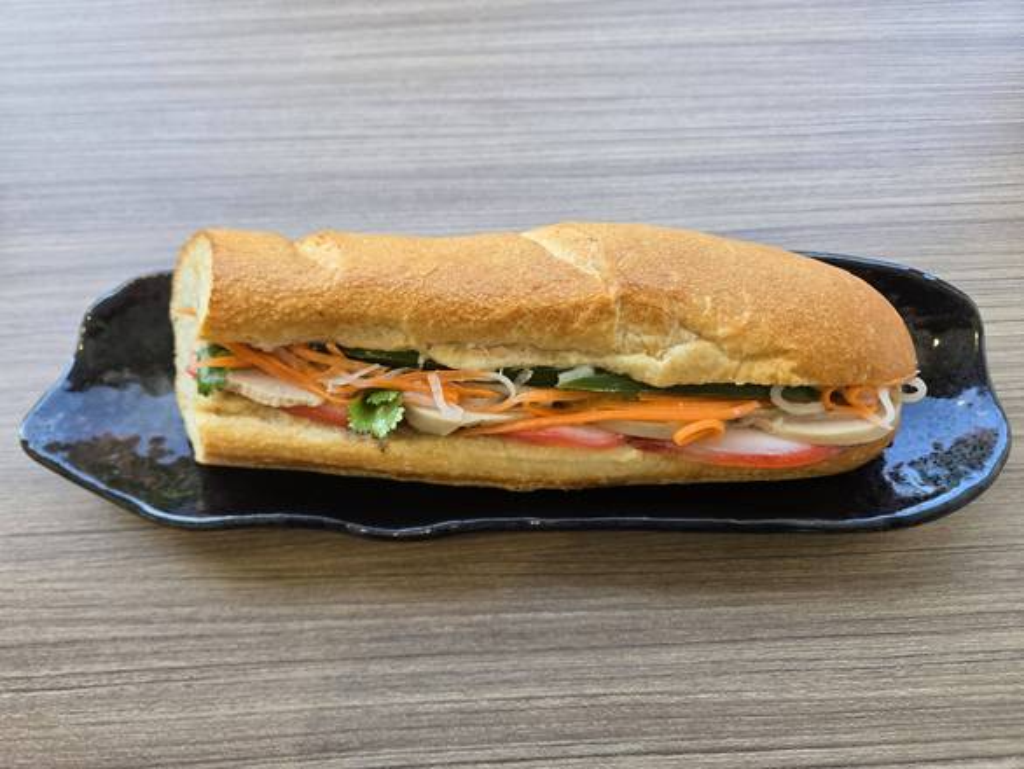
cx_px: 512
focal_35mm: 23
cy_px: 384
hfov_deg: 73.9
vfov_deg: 58.9
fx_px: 681
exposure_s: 1/508
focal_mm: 5.4
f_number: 1.8
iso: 160
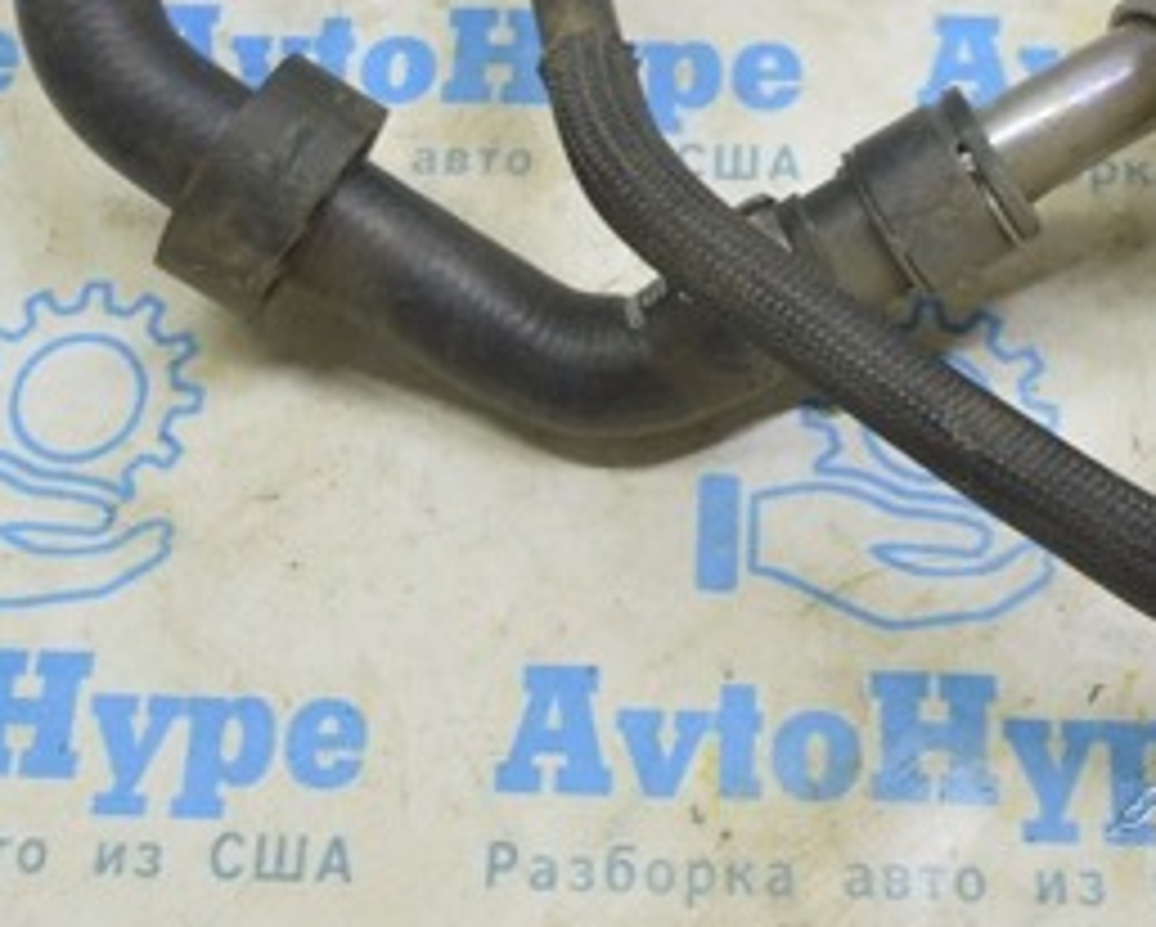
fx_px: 2397
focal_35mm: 70
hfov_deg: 27.1
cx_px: 675
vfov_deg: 21.1
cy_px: -16
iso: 400
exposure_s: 1/20
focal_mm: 20
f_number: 5.6
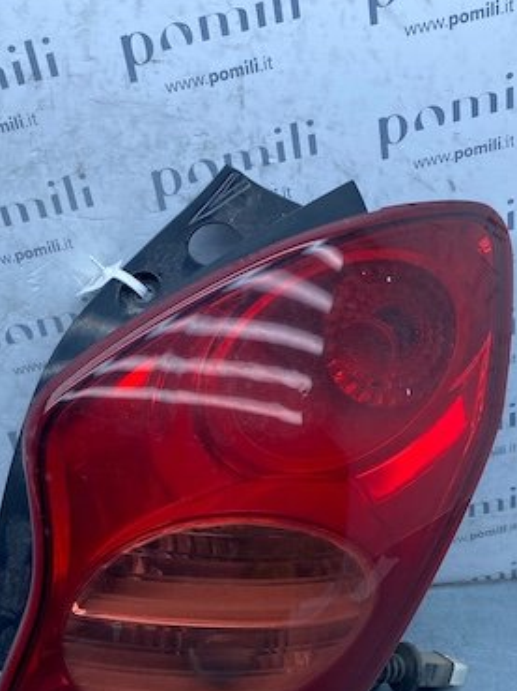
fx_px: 897
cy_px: 583
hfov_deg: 32.1
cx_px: 224
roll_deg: +0.8
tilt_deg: -36.4
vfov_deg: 39.9
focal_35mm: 45
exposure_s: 1/742
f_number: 1.8
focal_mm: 4.25
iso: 32
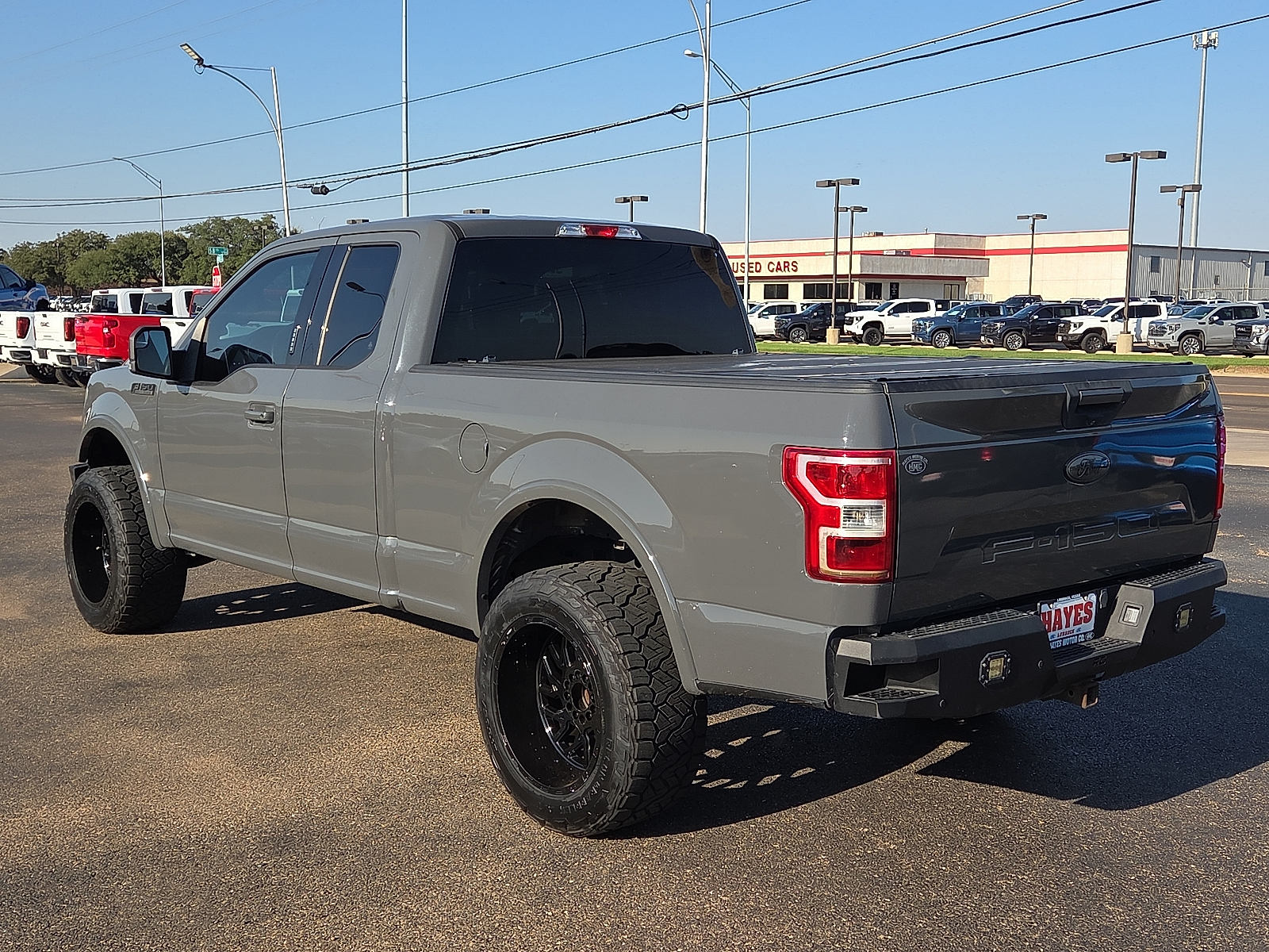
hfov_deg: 47.9
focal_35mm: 39
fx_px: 1430
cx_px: 634
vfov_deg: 36.8
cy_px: 476
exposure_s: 1/5000
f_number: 1.8
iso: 76
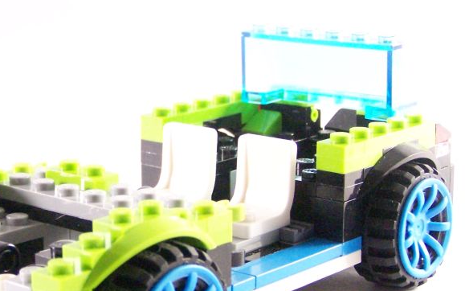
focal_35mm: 105
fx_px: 1331
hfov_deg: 19.7
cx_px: 144
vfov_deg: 12.5
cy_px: 152
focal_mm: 9.3
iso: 400
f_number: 3.1
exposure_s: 1/45
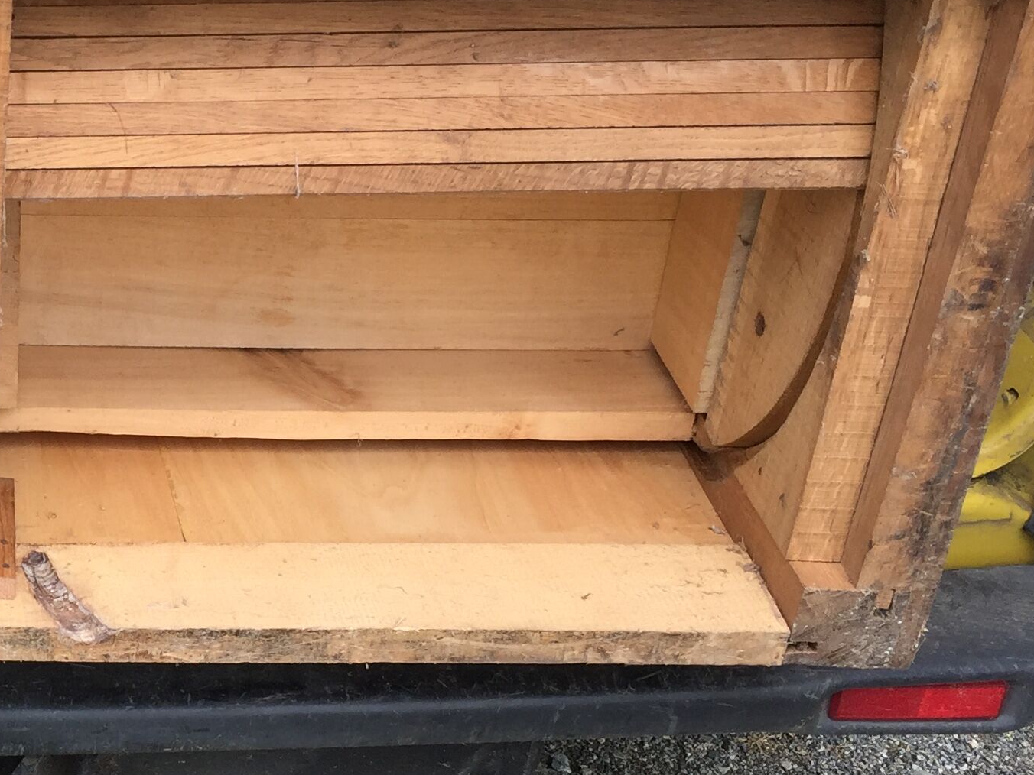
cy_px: 496
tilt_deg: -30.2
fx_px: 2091
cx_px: -56
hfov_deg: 26.0
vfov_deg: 21.0
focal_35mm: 70
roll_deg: +2.6
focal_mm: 4.15
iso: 32
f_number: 2.2
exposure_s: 1/341
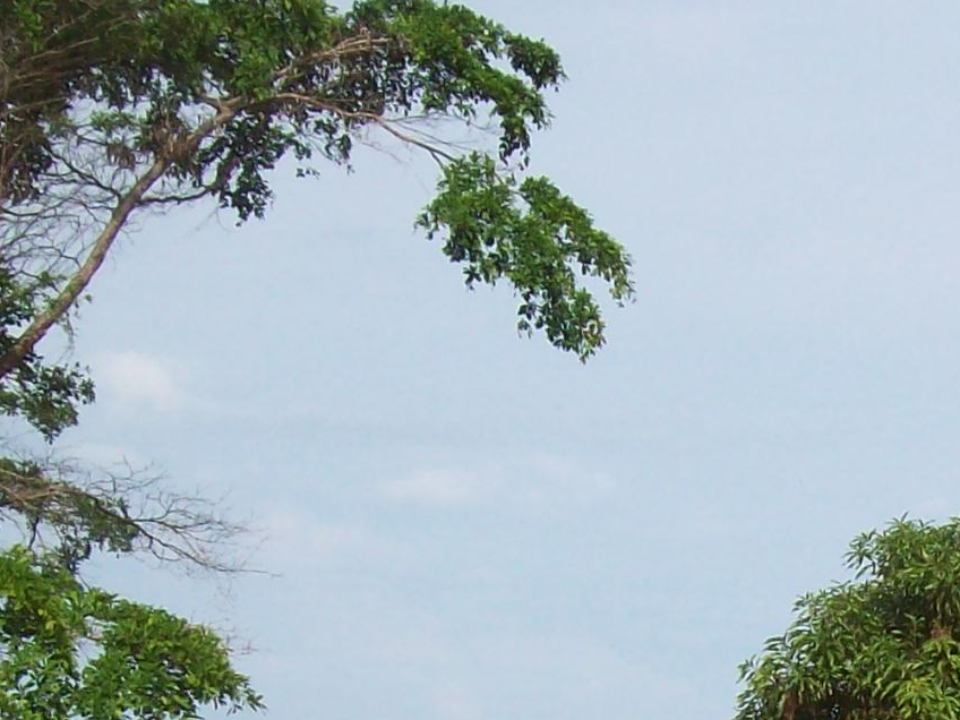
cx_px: 994
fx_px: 3051
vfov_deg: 13.0
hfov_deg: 17.4
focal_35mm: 110
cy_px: 927
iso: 80
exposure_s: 1/712
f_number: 4.8
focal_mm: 6
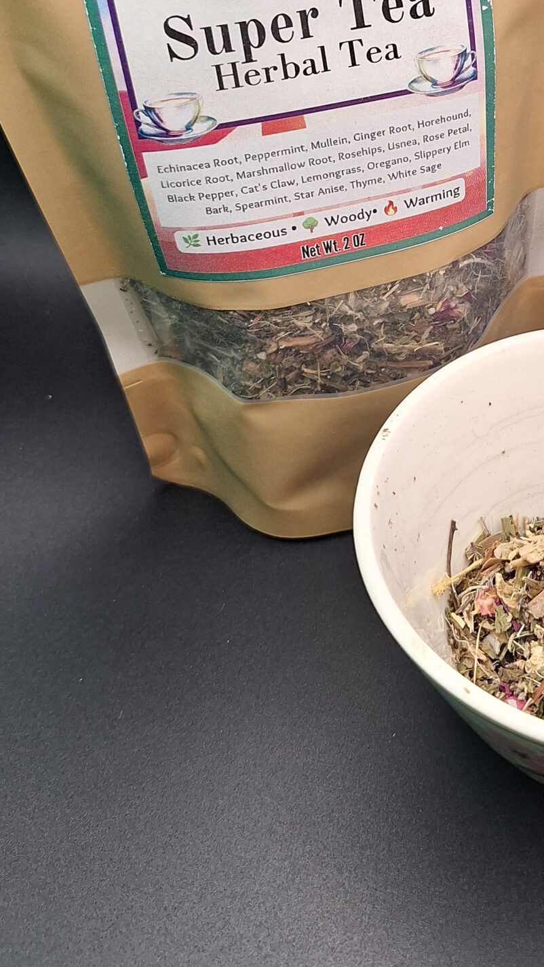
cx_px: 456
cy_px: 204
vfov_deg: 43.5
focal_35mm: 45
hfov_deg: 25.9
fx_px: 1154
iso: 64
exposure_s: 1/60
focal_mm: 5.54
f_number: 1.8
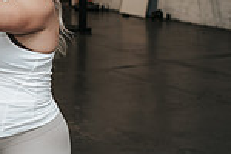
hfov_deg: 14.8
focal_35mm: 135
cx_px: -28
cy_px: 122
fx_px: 866
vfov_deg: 10.1
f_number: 3.2
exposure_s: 1/200
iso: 800
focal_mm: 35
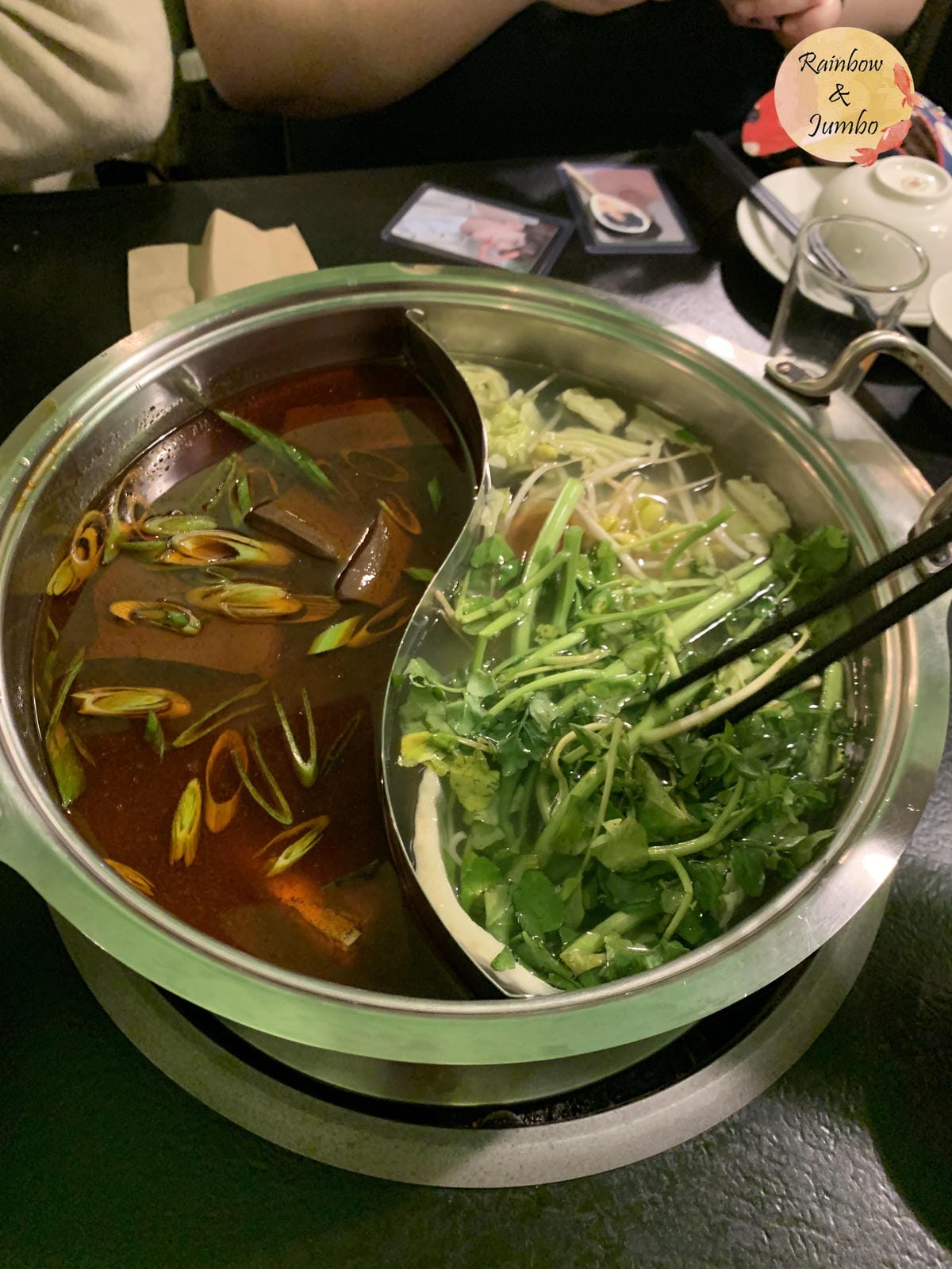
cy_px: 634
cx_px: 476
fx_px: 953
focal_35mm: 26
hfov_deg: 53.1
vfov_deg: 67.3
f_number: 1.8
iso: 500
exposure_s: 1/30
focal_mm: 4.25
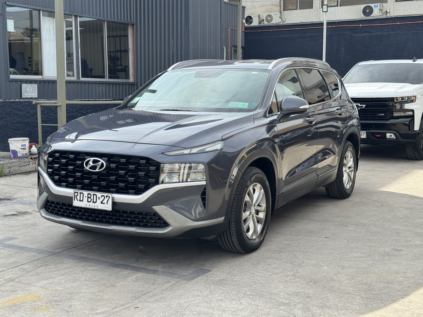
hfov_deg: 39.7
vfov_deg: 30.3
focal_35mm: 48
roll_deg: -0.8
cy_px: 158
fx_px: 587
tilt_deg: -7.1
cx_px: 212
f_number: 1.78
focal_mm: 6.76
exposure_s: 1/1366
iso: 64
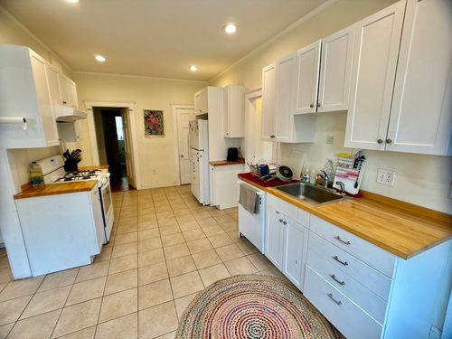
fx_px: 313
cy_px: 170
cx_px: 226
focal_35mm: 24
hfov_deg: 71.6
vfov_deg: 56.8
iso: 125
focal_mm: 6.86
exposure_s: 1/120
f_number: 1.78
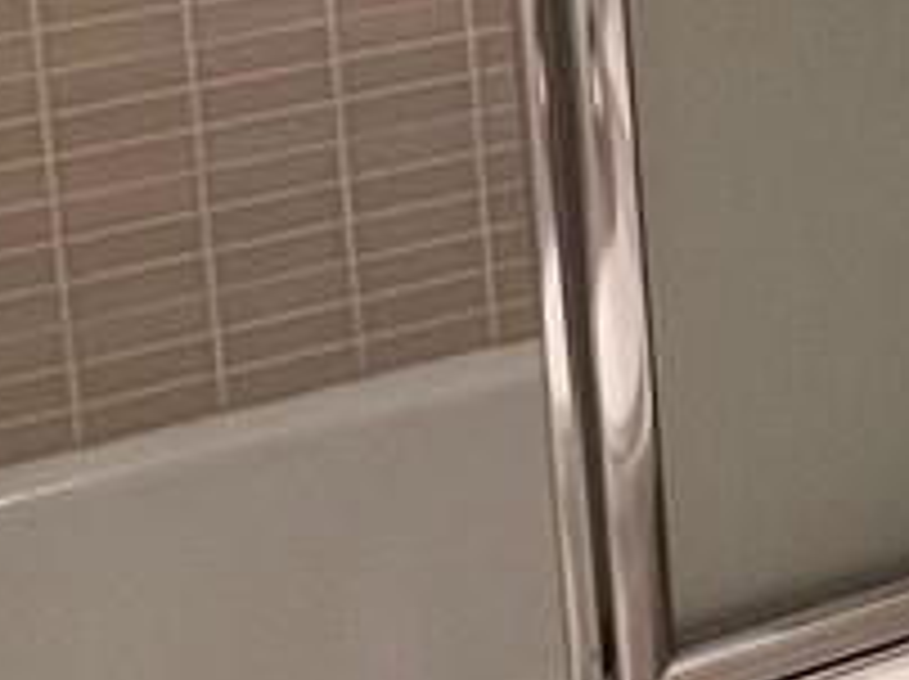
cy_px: -617
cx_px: 1656
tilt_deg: -8.0
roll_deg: +0.8
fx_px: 2702
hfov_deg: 16.1
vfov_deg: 12.8
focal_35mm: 103
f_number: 1.8
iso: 125
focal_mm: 1.57
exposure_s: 1/120
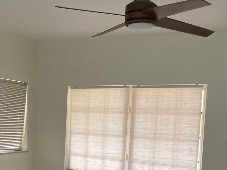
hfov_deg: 30.2
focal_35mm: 63
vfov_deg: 22.7
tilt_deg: -3.6
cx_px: 55
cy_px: 156
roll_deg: -1.8
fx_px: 413
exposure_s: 1/60
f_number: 1.8
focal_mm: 3.99
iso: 160
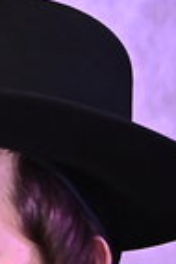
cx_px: -678
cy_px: 269
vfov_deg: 4.8
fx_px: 3168
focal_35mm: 431
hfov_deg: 3.0
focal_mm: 44
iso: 1250
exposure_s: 1/200
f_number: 4
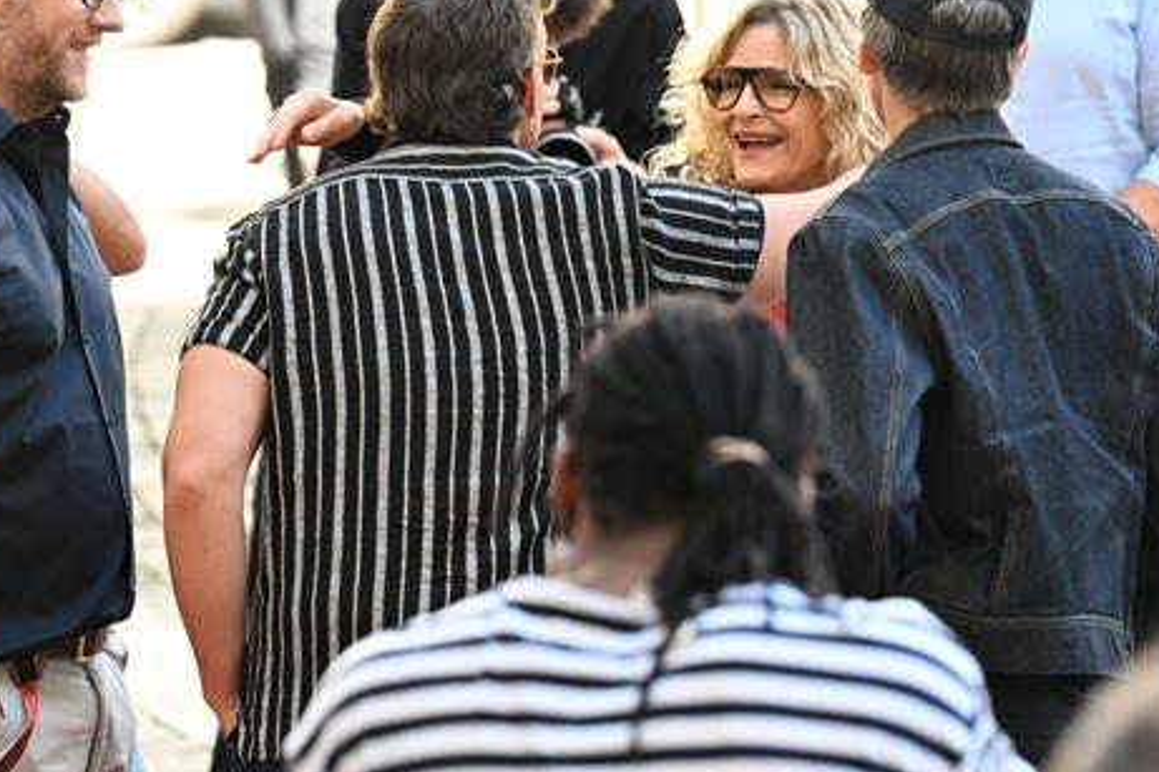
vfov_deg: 5.9
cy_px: 284
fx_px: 7466
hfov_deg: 8.9
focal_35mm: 232
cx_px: 830
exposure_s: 1/500
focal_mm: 155
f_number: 4.5
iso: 1250
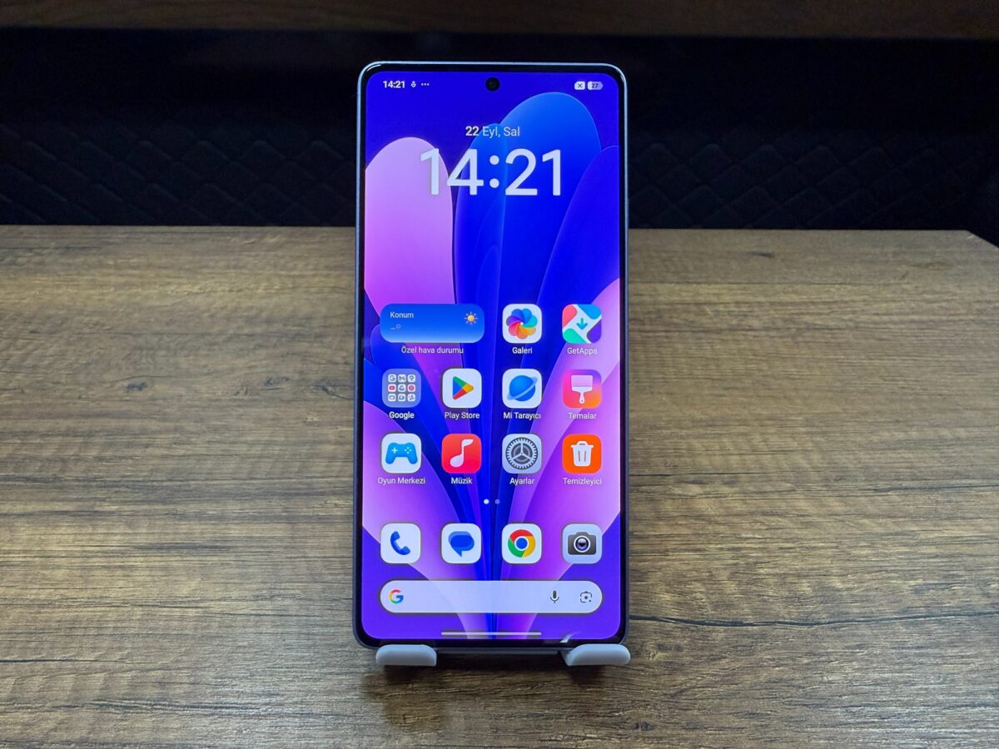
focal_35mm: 25
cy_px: 374
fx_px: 721
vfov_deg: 54.9
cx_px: 500
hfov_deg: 69.4
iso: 160
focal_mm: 2.22
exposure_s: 1/120
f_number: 2.2
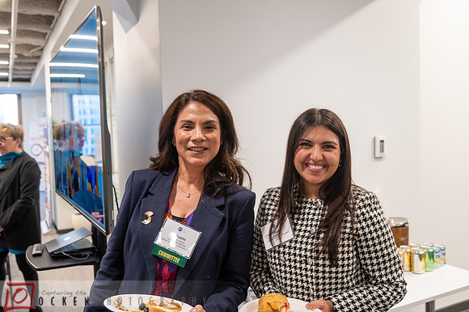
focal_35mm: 35
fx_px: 454
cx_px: 247
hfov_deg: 54.6
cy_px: 155
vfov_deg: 37.9
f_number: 4
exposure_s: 1/100
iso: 1600
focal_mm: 32
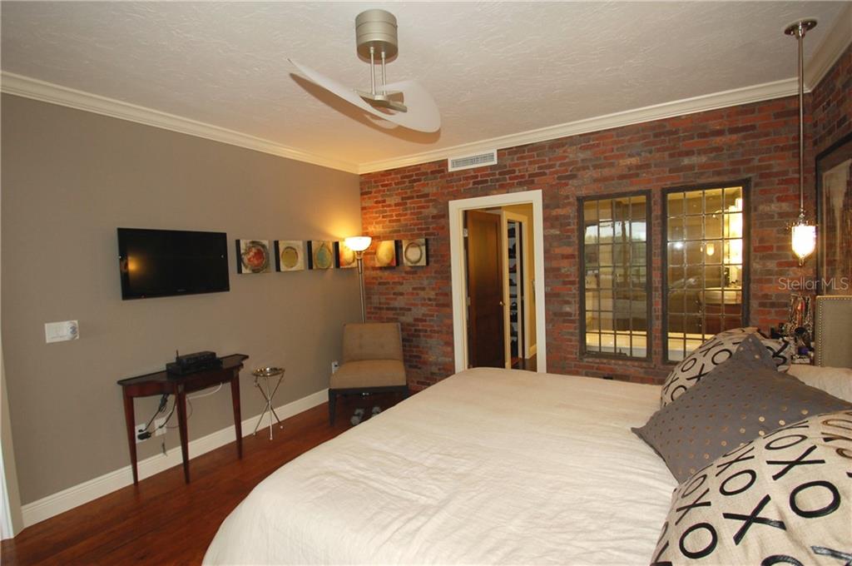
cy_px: 283
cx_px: 426
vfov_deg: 69.5
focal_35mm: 17
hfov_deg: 92.5
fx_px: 408
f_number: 4
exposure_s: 1/60
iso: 400
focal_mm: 11.5
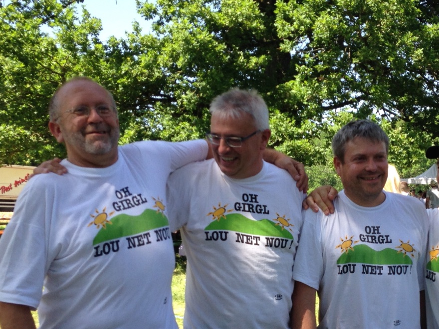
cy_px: 224
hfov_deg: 31.8
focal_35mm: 60
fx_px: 761
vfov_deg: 24.3
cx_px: 303
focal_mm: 4.12
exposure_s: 1/433
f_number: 2.4
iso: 50
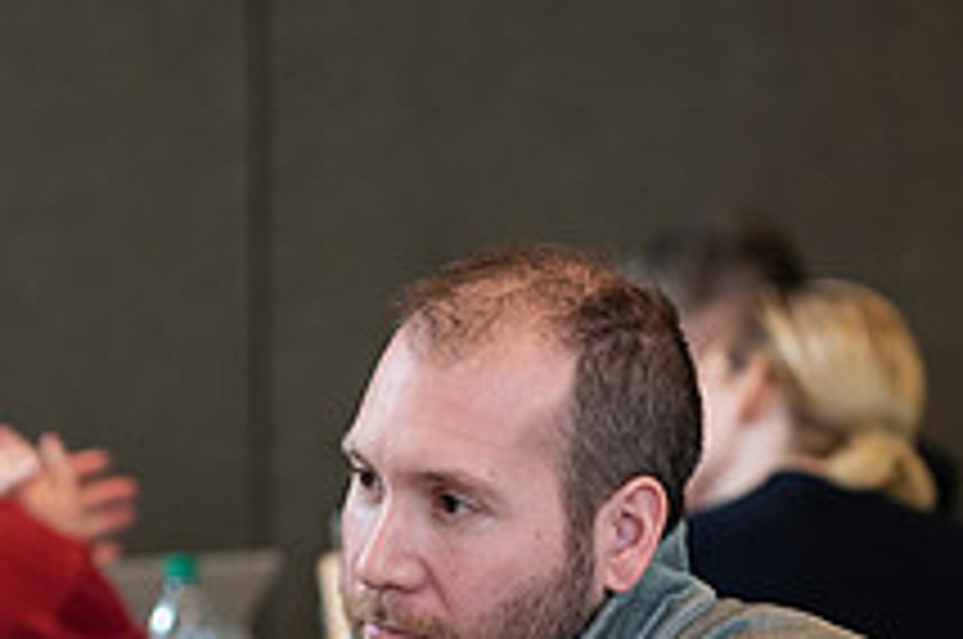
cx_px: 441
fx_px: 6891
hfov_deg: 8.0
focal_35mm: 258
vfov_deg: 5.3
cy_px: 799
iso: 1600
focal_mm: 95
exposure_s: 1/200
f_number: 3.2
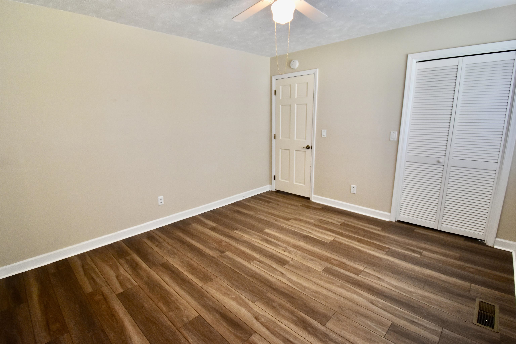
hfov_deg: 100.4
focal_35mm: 15
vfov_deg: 77.3
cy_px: 172
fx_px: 215
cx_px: 258
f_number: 4.5
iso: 900
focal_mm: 10
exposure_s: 1/60
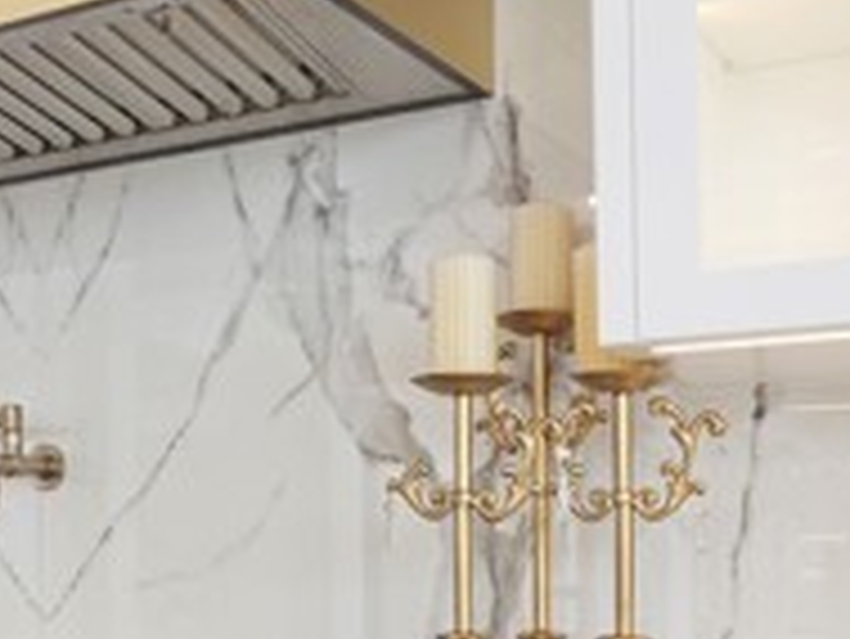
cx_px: 193
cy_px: 526
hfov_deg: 31.0
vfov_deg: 23.6
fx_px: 1499
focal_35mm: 61
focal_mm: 9
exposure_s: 1/50
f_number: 8
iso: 320
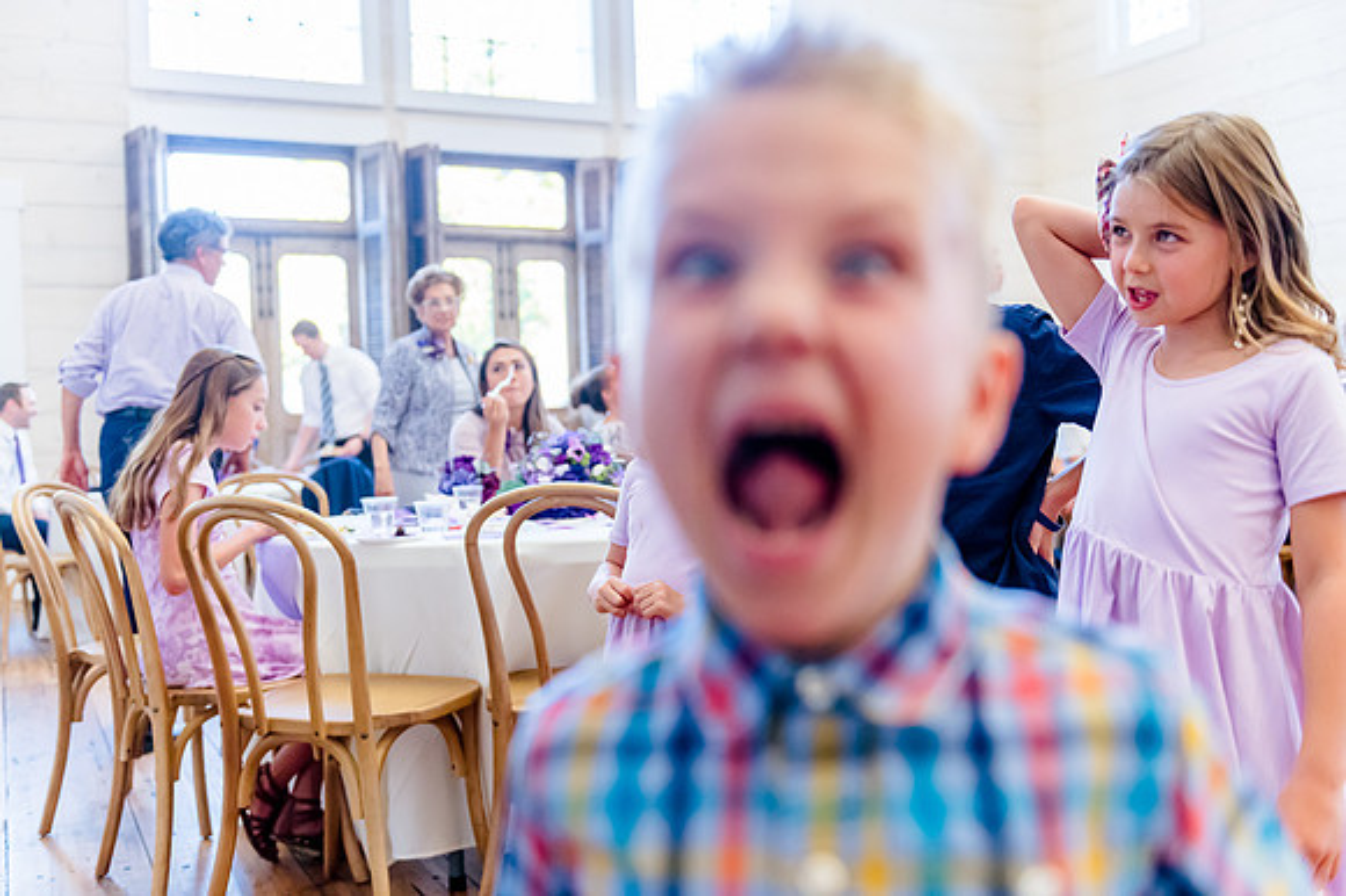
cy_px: 448
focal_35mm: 36
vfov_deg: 36.8
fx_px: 1345
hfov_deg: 53.2
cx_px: 673
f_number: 2.8
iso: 2500
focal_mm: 36
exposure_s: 1/640
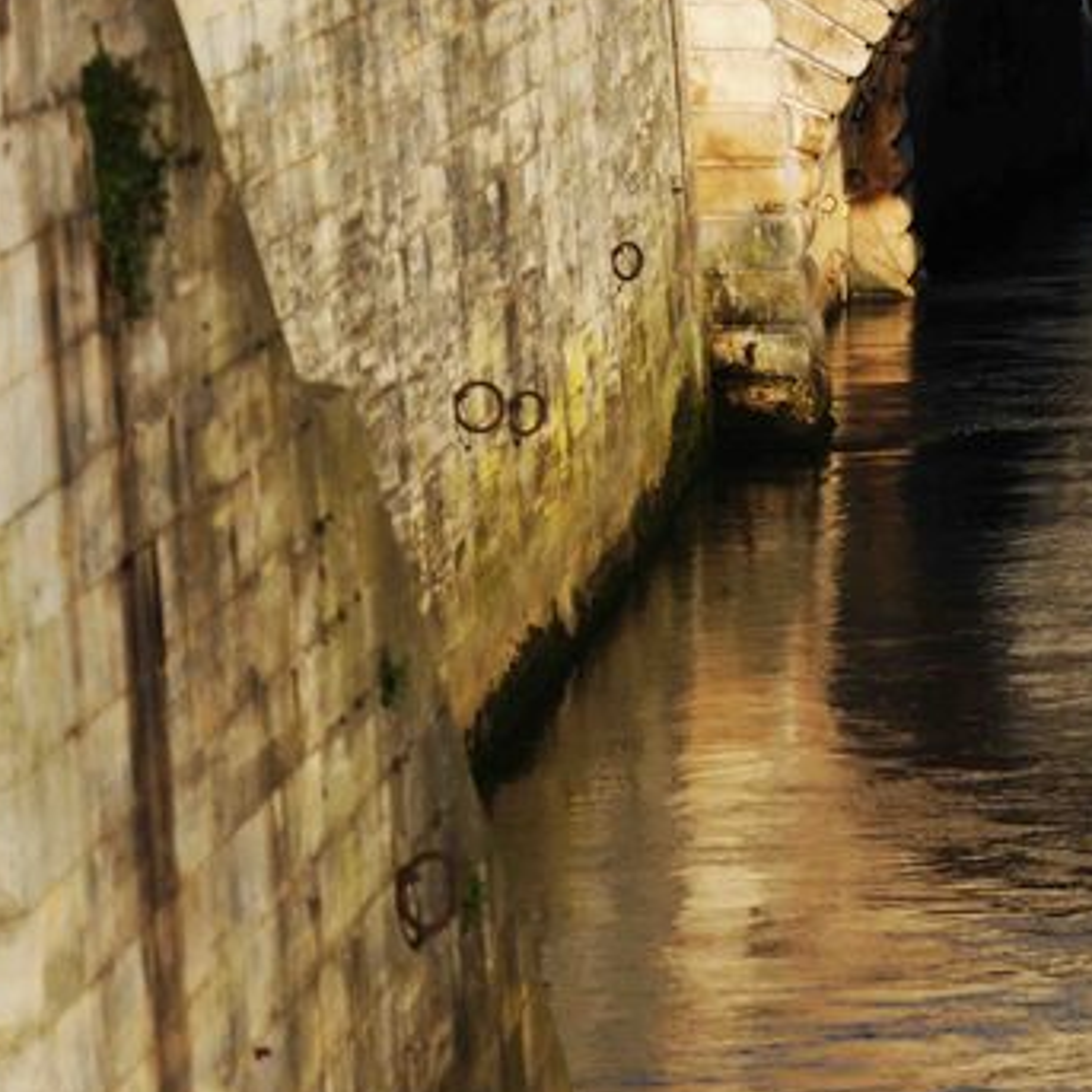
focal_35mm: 401
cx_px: 1340
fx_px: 14312
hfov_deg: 4.4
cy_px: 409
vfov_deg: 4.4
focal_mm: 180
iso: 125
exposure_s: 1/1000
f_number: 5.6
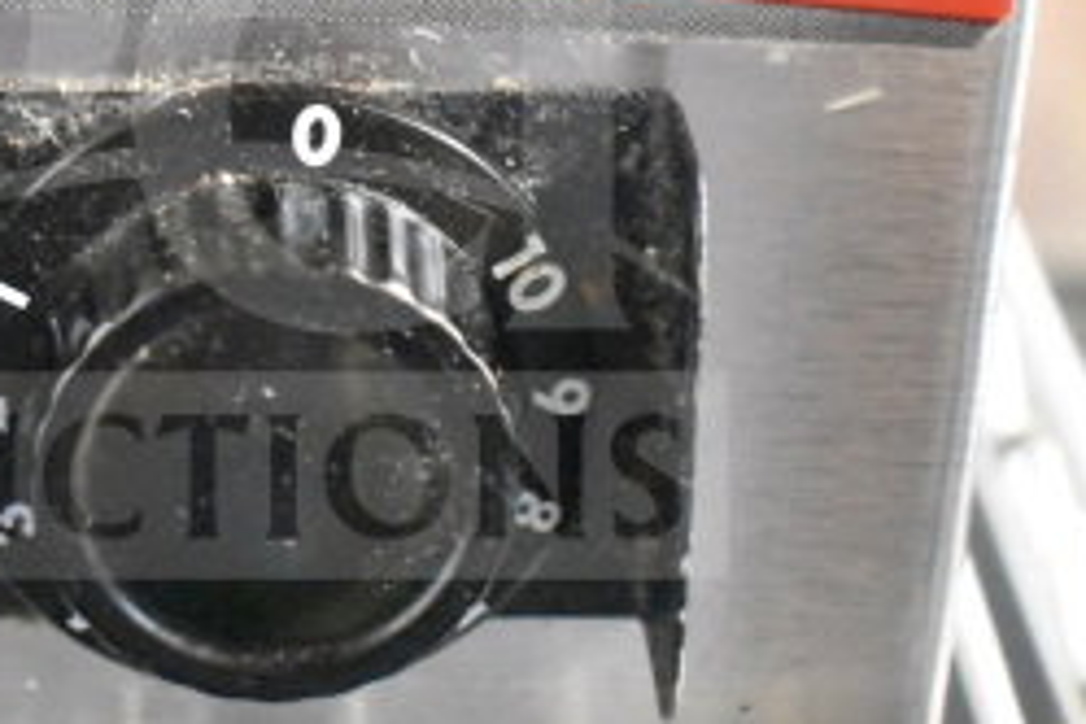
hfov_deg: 19.6
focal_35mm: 103
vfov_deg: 13.3
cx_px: 236
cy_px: 233
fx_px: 3107
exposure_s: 1/50
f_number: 4.2
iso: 20000
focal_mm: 28
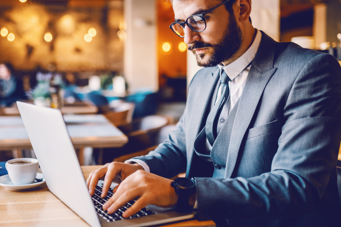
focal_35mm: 45
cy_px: 107
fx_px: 426
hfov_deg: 43.3
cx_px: 128
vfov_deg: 29.9
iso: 640
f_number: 1.8
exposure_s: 1/320
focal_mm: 35
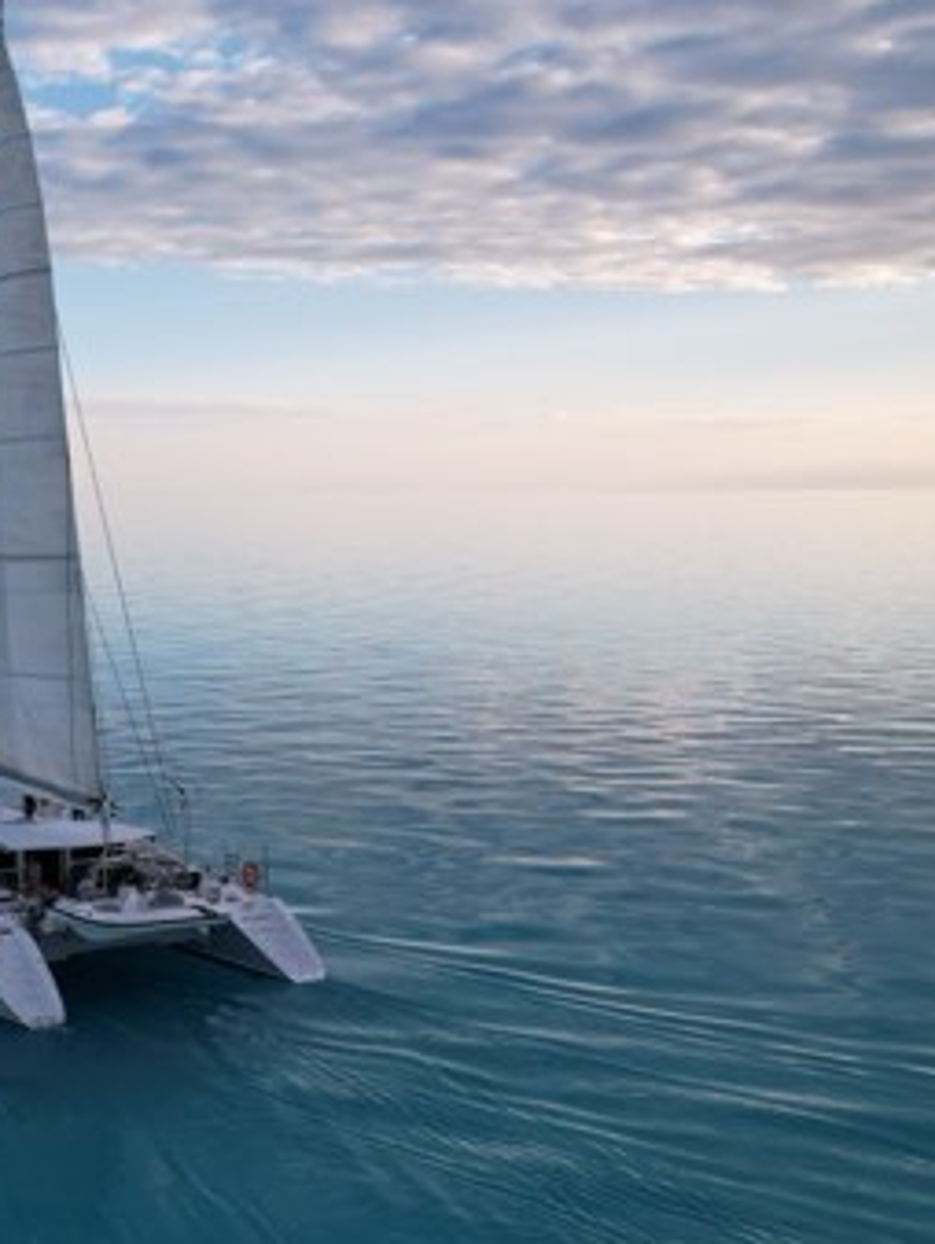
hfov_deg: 28.6
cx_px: -140
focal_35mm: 45
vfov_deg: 42.0
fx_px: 1619
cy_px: 688
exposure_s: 1/120
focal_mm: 8.38
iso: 100
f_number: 2.8
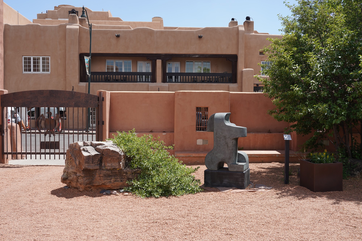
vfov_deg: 37.9
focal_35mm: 35
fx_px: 352
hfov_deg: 54.4
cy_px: 120
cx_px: 181
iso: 100
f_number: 11
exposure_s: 1/100
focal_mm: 35
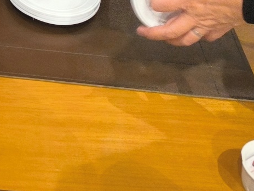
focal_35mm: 99
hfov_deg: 17.4
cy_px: -189
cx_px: -152
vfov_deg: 13.0
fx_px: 726
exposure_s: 1/30
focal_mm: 6.14
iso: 1000
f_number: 1.65
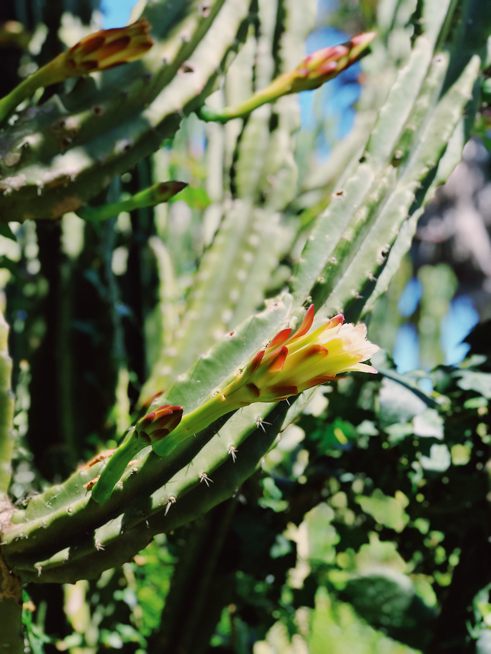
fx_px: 1078
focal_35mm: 57
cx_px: 246
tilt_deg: +11.9
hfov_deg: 25.7
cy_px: 327
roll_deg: +2.3
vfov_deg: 33.8
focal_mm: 6.6
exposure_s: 1/303
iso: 20
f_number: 2.8
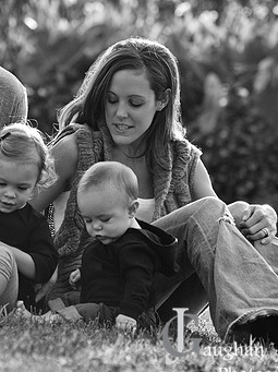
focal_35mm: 241
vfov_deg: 8.2
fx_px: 2585
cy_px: 179
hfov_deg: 6.1
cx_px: 11
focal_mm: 98
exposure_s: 1/800
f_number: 2.8
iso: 250
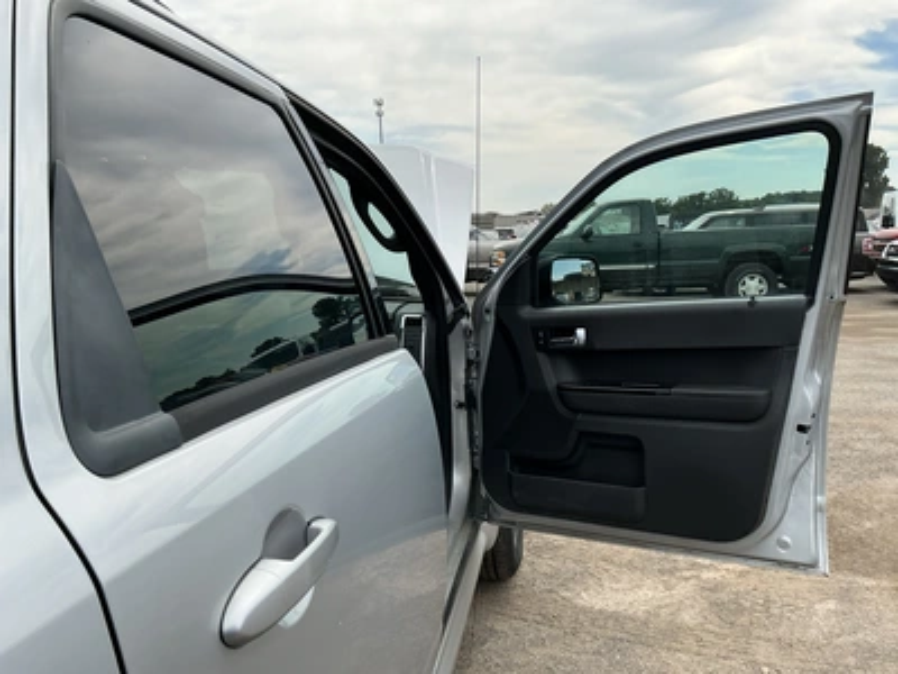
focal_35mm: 28
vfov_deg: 49.7
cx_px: 449
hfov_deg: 63.4
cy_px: 337
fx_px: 726
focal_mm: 3
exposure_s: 1/1342
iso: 25
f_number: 1.8
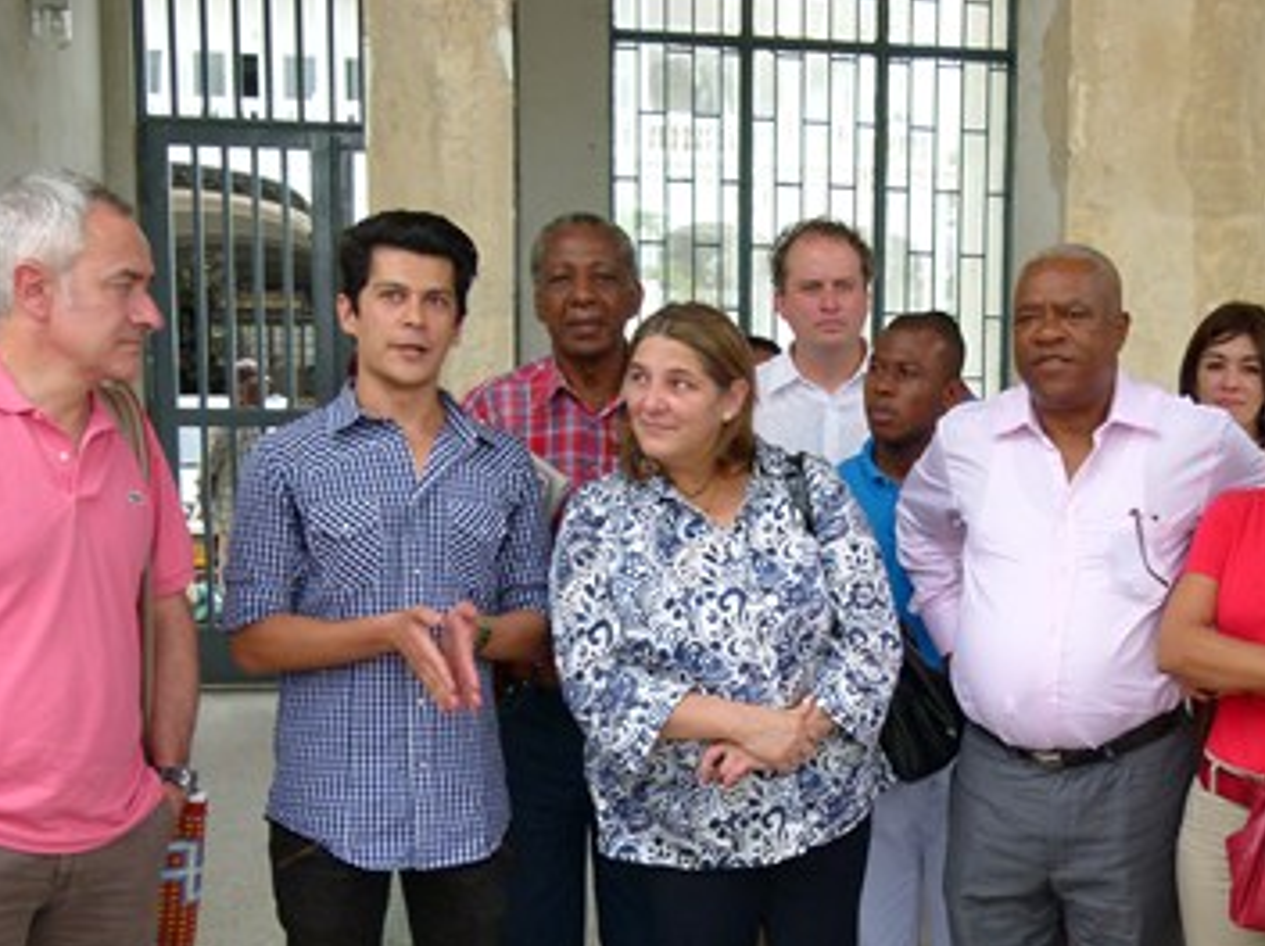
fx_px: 1935
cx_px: 885
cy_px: 731
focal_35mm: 53
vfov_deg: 27.0
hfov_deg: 35.7
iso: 100
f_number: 3.6
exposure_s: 1/100
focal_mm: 6.2
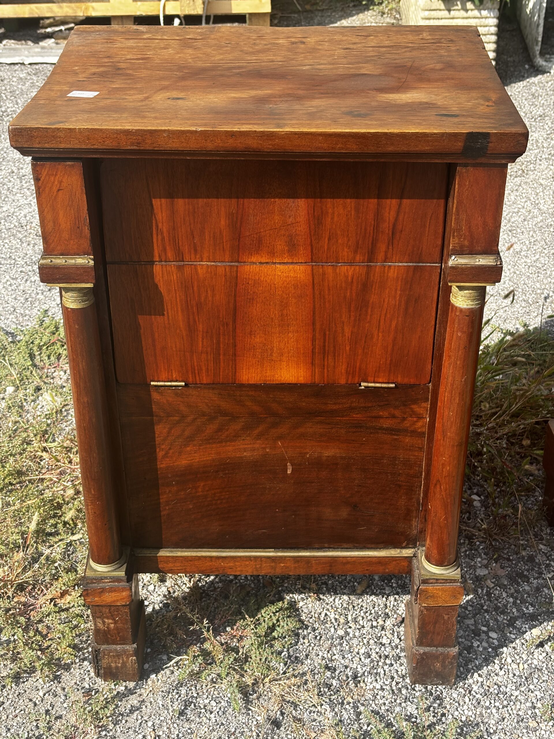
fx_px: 1110
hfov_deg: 28.0
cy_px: 370
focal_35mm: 52
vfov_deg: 36.8
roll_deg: +1.6
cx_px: 277
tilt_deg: -31.4
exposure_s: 1/831
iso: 32
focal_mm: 5.96
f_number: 1.6
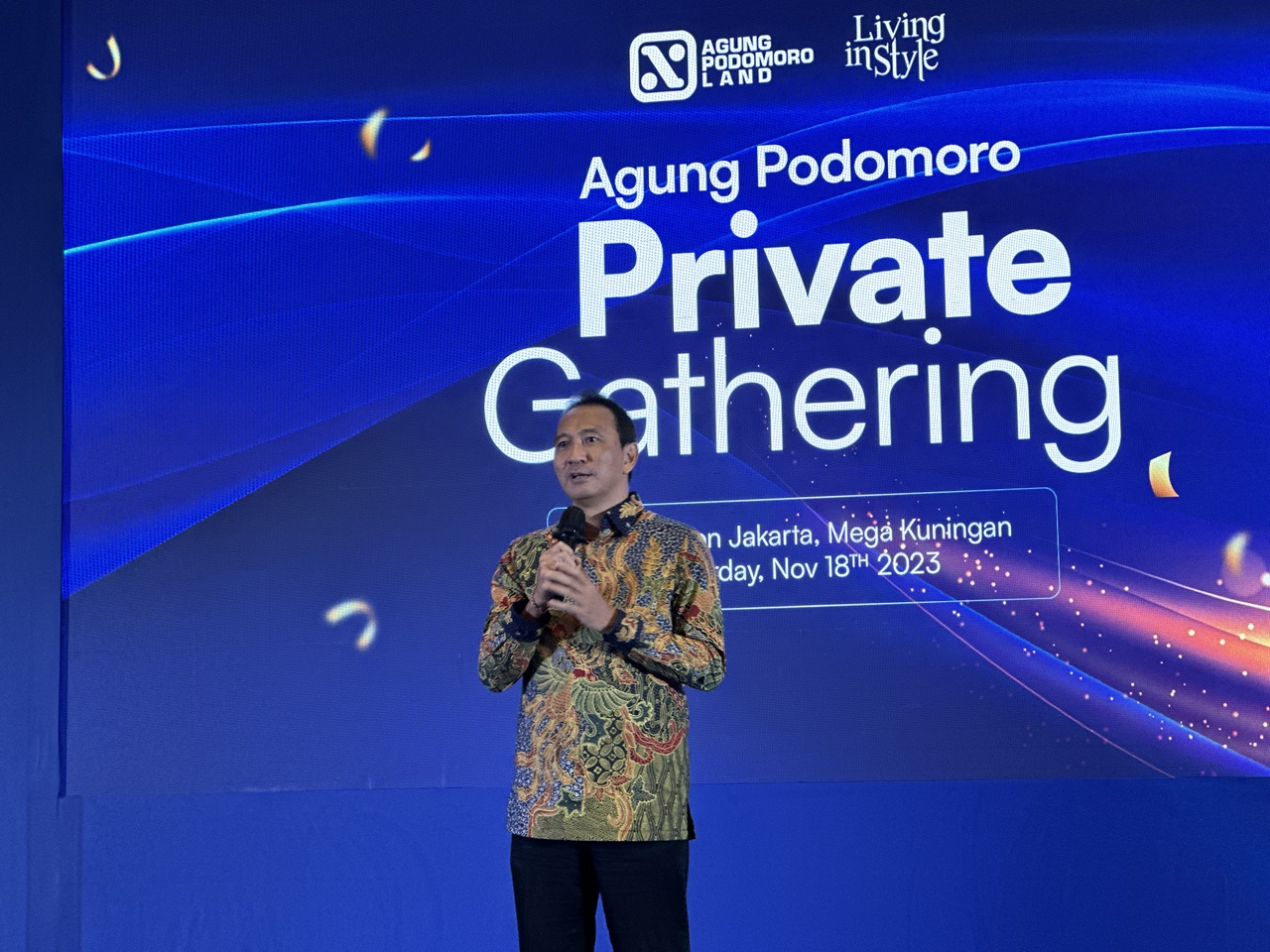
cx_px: 635
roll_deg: +1.3
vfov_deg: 19.1
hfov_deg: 25.3
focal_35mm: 77
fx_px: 2825
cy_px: 476
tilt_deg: +6.3
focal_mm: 9
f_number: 2.8
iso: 200
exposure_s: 1/33
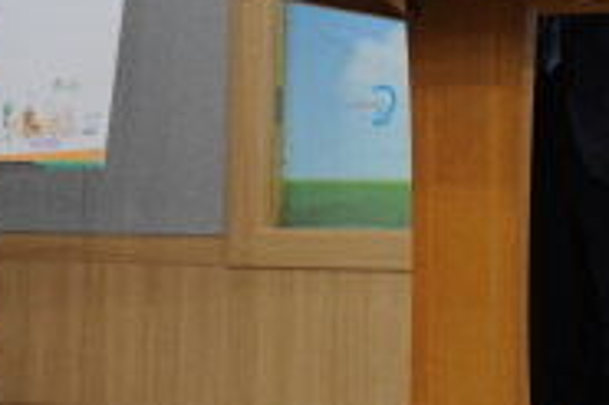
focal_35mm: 102
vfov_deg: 13.4
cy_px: 112
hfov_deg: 18.5
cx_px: 810
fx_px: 1724
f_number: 5
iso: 1600
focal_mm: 29
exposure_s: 1/160
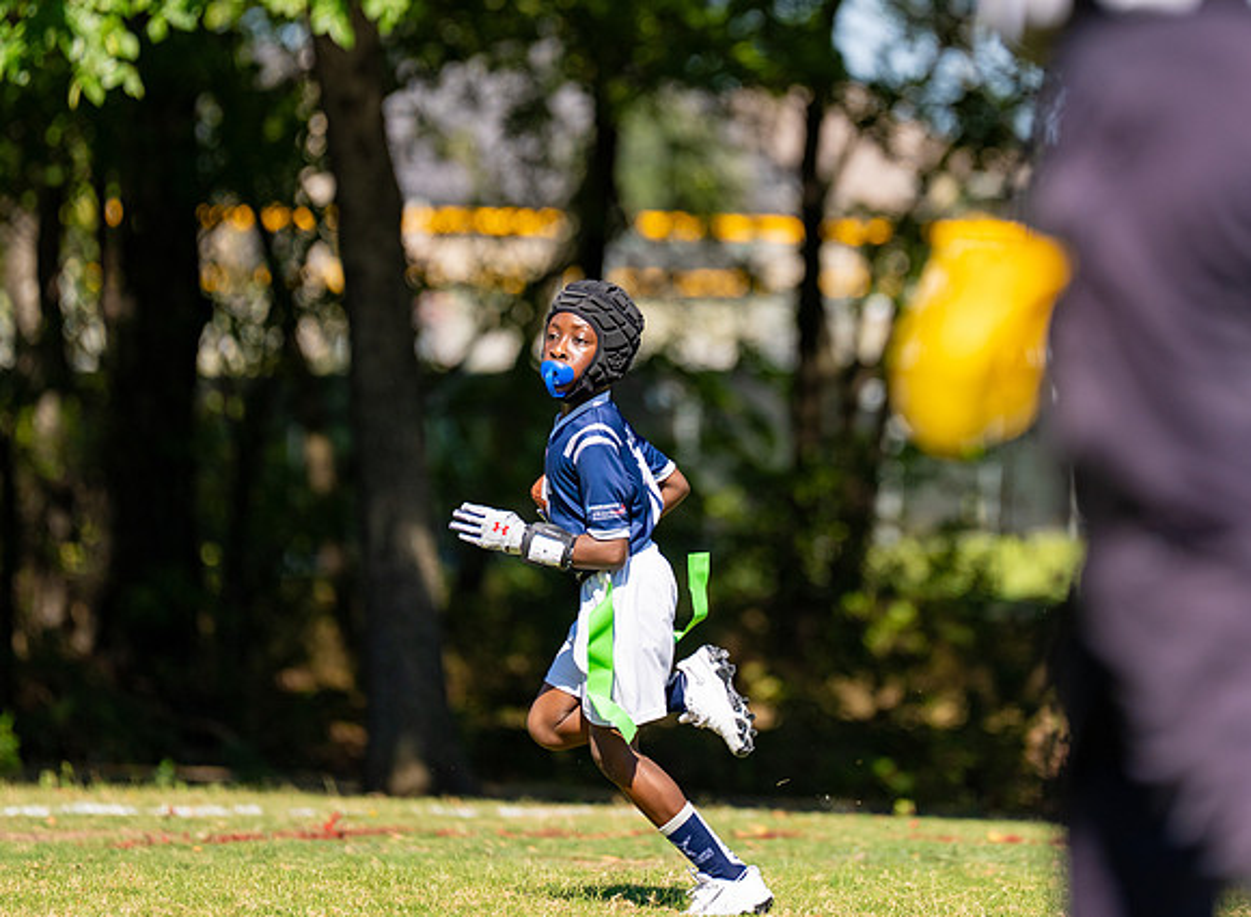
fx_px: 11094
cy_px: 262
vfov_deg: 4.7
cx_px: 721
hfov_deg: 6.5
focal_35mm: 310
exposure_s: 1/2500
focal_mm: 200
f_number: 2.8
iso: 160
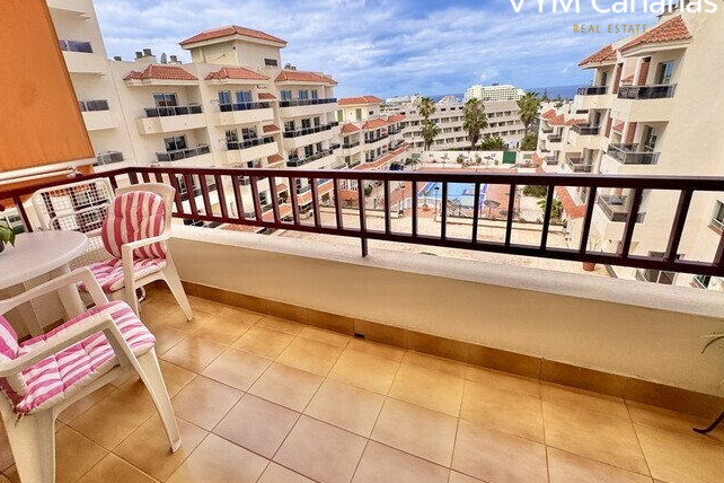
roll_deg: +5.9
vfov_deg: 70.3
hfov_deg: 93.2
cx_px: 345
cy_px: 223
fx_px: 342
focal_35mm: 17
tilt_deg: -21.3
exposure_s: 1/1323
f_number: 2.2
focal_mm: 2.22
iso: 50
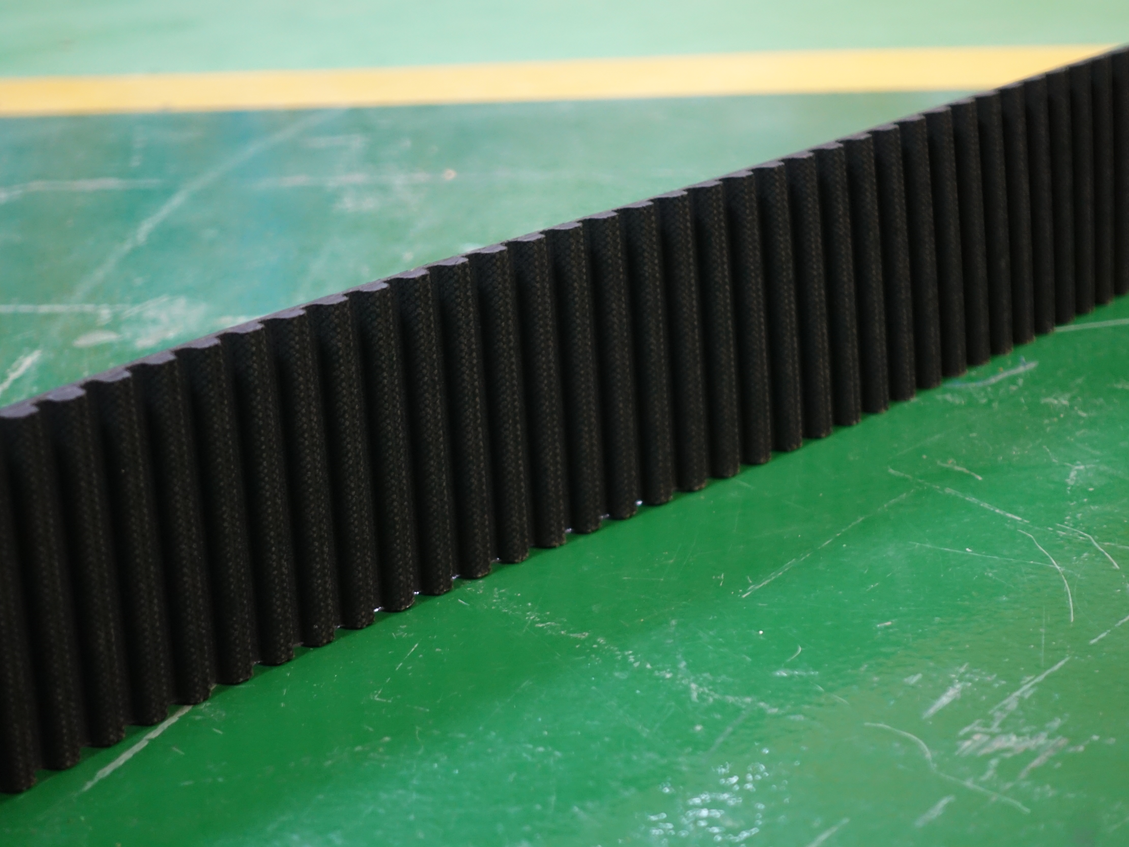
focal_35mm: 83
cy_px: 402
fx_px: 2707
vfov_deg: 17.8
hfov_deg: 23.6
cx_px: 548
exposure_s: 1/13
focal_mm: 25.7
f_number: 2.8
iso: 800
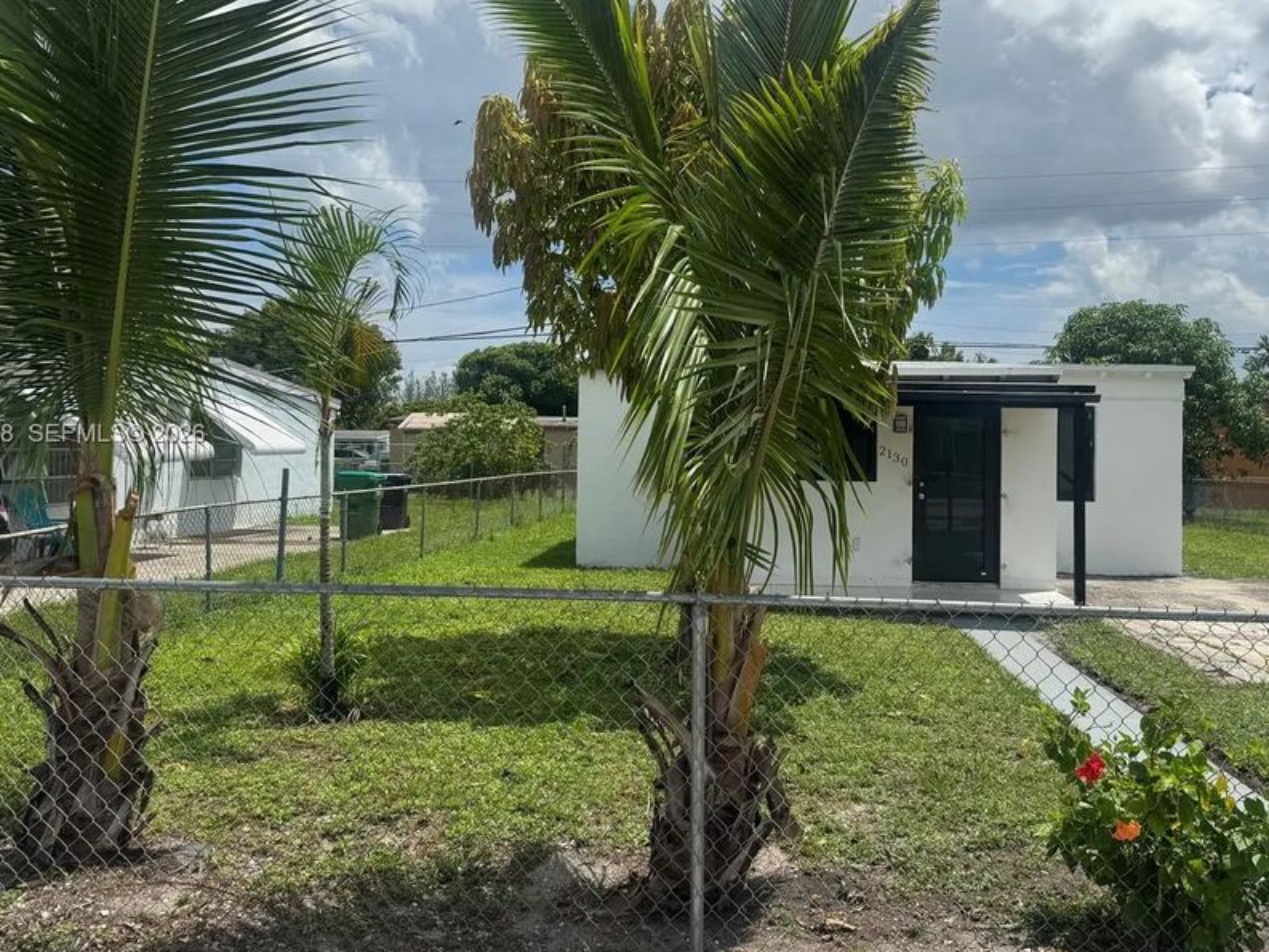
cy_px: 435
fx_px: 1137
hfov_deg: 58.2
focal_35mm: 31
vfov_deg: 45.4
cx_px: 706
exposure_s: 1/7092
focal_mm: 6.76
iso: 80
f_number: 1.78
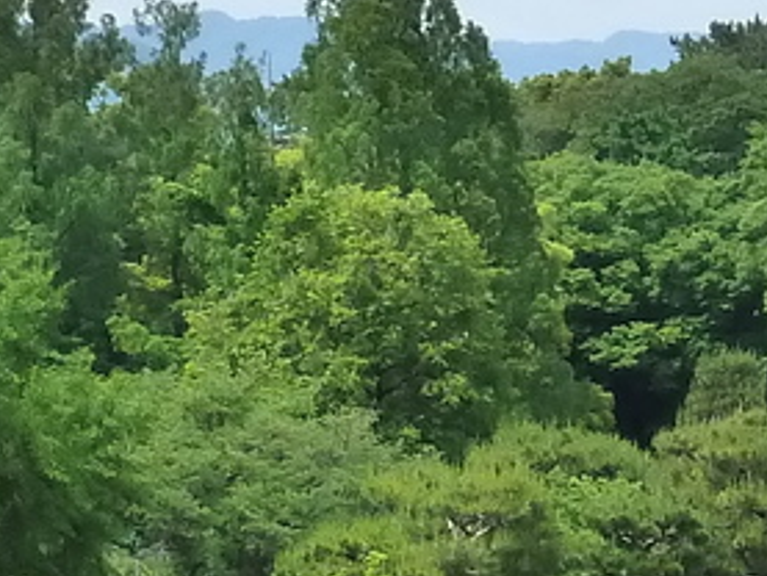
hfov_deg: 10.5
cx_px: 878
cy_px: 548
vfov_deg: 8.0
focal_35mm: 185
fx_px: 4101
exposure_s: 1/500
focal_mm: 5.3
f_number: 4.5
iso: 200
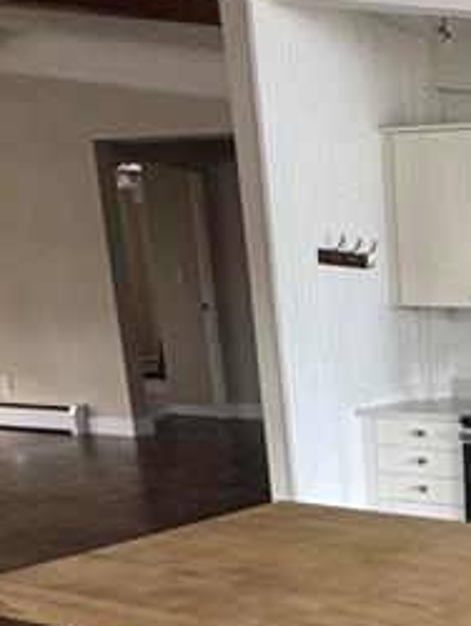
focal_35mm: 43
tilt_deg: -11.6
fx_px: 779
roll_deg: -0.9
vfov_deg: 42.2
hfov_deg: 25.6
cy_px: 483
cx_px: 699
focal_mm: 2.22
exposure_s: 1/60
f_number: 2.2
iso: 250
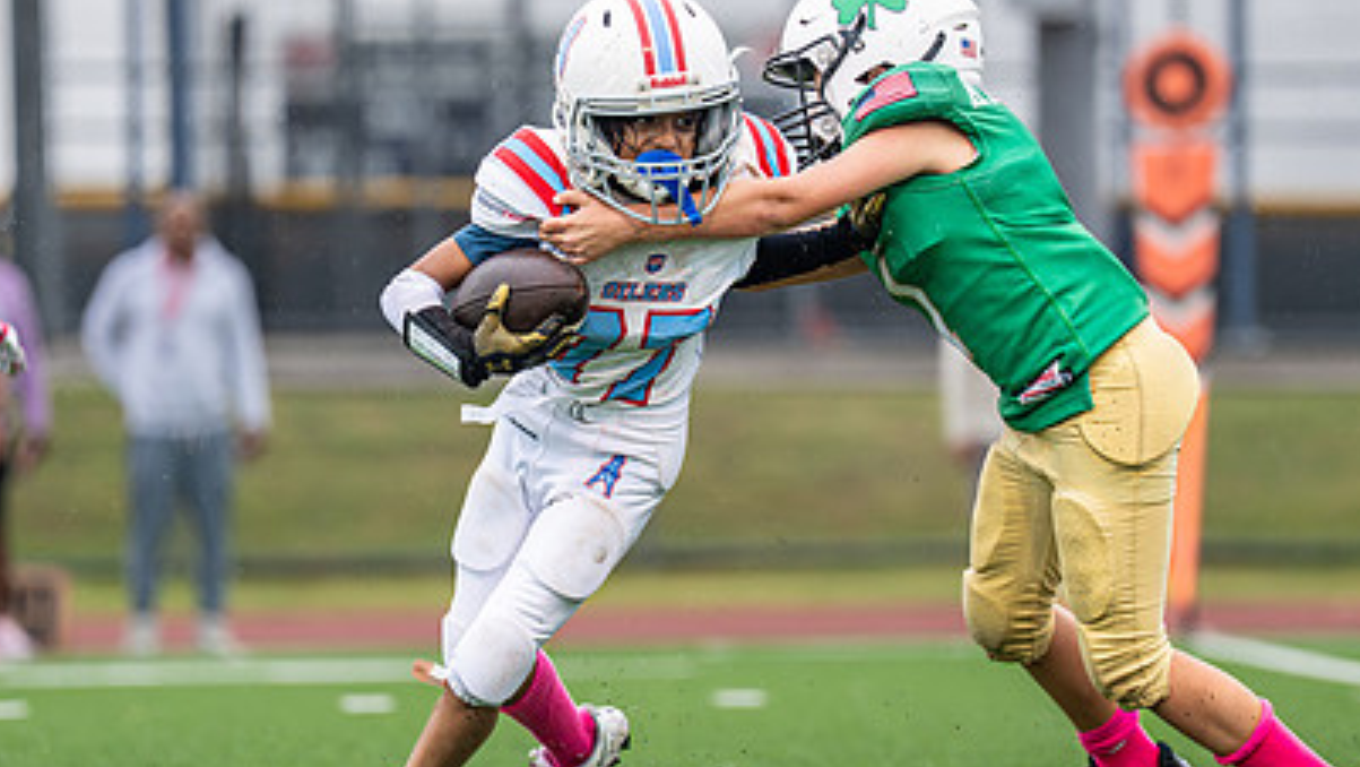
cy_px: 393
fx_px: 13277
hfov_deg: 5.9
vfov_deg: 3.3
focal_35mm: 368
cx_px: 602
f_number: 2.8
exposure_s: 1/1000
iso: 400
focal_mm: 185
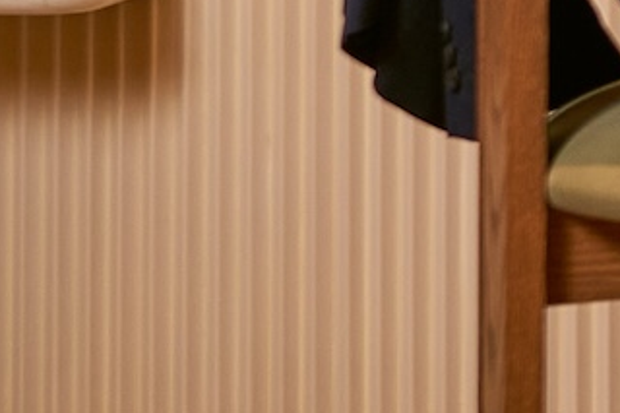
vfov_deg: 3.4
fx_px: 6730
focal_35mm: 391
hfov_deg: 5.0
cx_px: 1996
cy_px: -723
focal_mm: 50
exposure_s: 1/160
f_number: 2.8
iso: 640
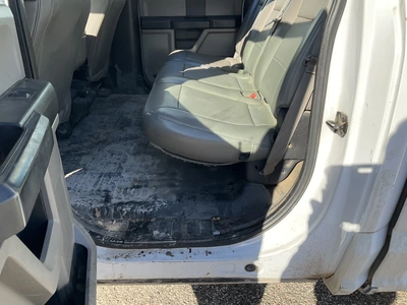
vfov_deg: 48.2
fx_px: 341
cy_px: 152
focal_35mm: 29
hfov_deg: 61.7
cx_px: 204
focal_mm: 3
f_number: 1.8
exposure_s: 1/551
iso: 25
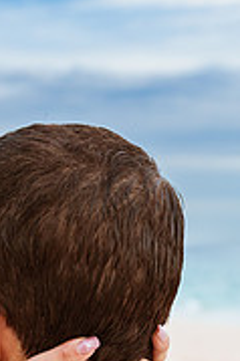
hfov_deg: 16.6
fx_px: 822
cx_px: 109
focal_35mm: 82
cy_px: 364
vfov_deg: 23.7
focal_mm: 24
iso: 250
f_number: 2.8
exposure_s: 1/4000
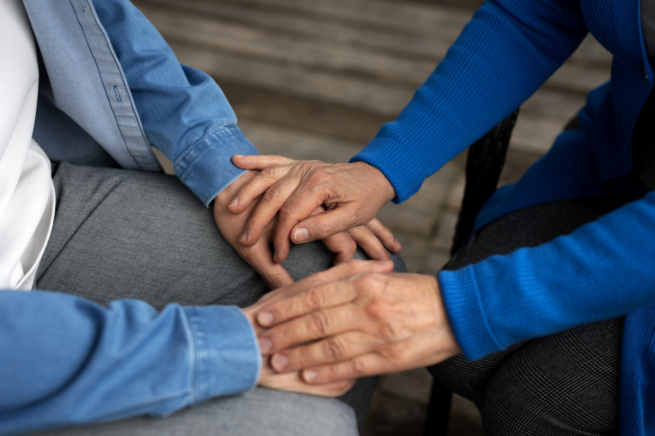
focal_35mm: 59
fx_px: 1073
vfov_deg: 23.0
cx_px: 328
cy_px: 218
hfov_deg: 33.9
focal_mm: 59
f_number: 2.8
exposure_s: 1/400
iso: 800
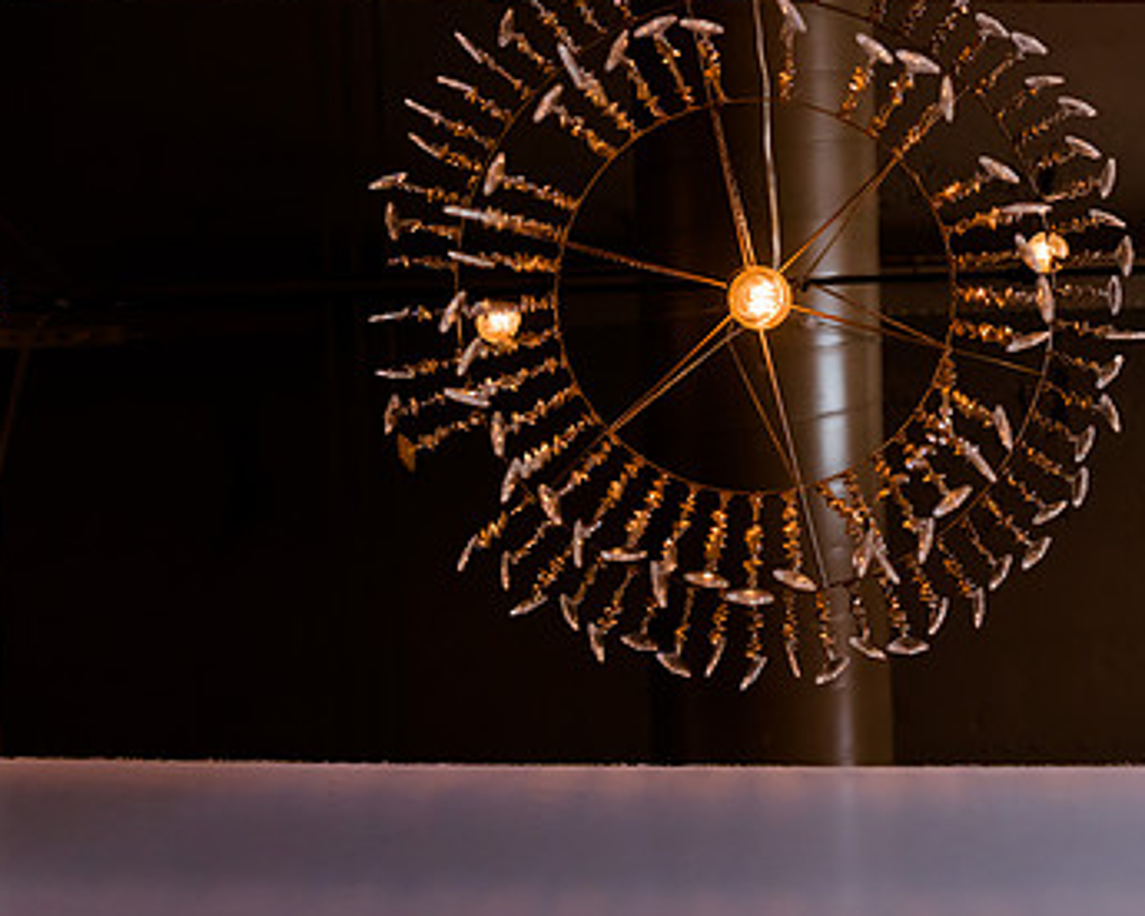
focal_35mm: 41
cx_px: 760
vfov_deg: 36.1
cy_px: 304
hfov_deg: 44.2
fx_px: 1389
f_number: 2.8
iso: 1600
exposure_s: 1/1000
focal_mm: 26
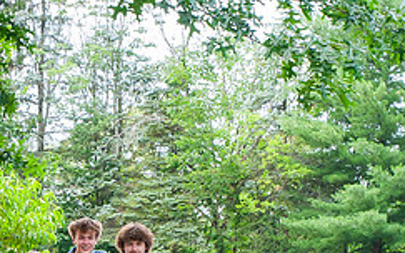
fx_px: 2065
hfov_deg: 11.2
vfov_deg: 7.0
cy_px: 272
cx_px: 193
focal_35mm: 187
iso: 800
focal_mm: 46
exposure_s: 1/100
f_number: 14
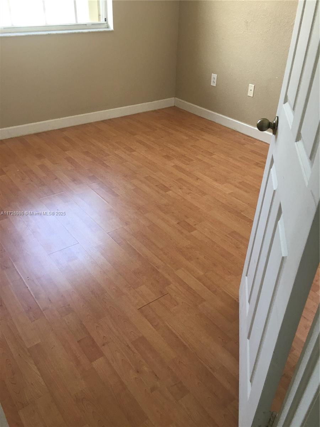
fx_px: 357
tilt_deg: -31.0
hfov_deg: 48.2
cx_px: 160
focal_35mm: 29
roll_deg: -0.6
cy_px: 214
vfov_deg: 61.7
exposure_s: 1/30
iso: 32
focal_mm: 4.15
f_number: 2.2
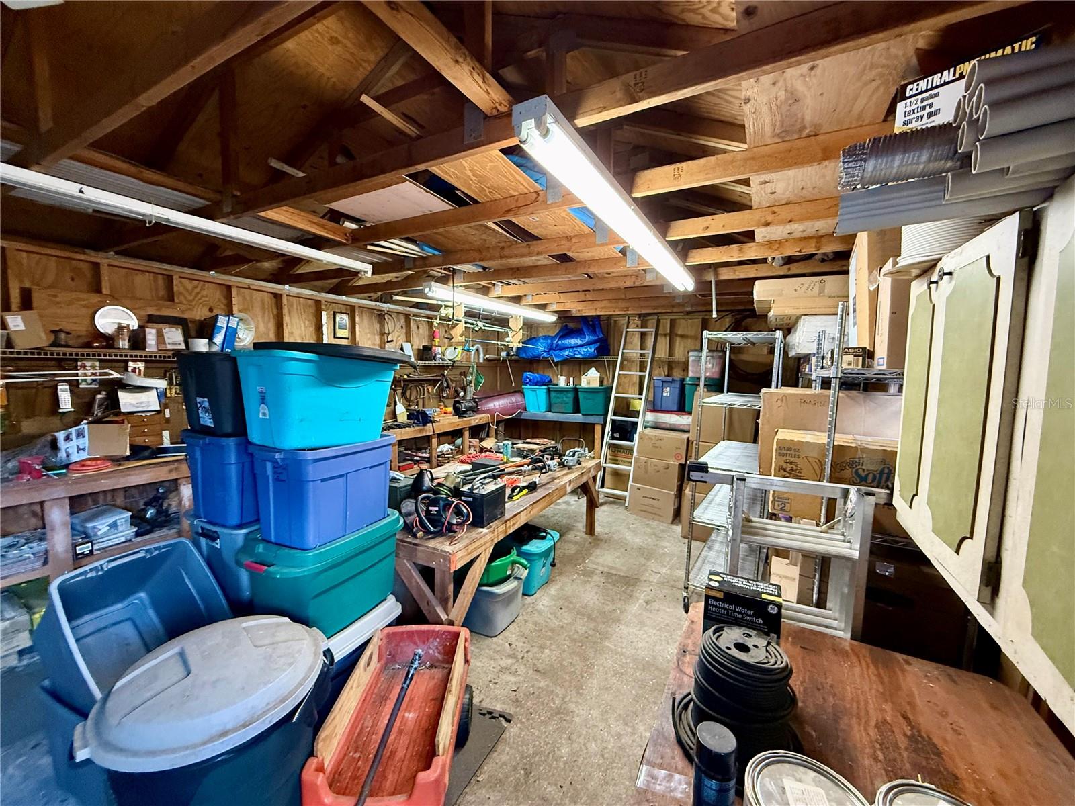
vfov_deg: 85.7
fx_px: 435
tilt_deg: -3.9
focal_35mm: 14
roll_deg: -0.4
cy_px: 403
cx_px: 538
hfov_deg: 102.1
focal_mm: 2.22
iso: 500
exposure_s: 1/60
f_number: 2.2
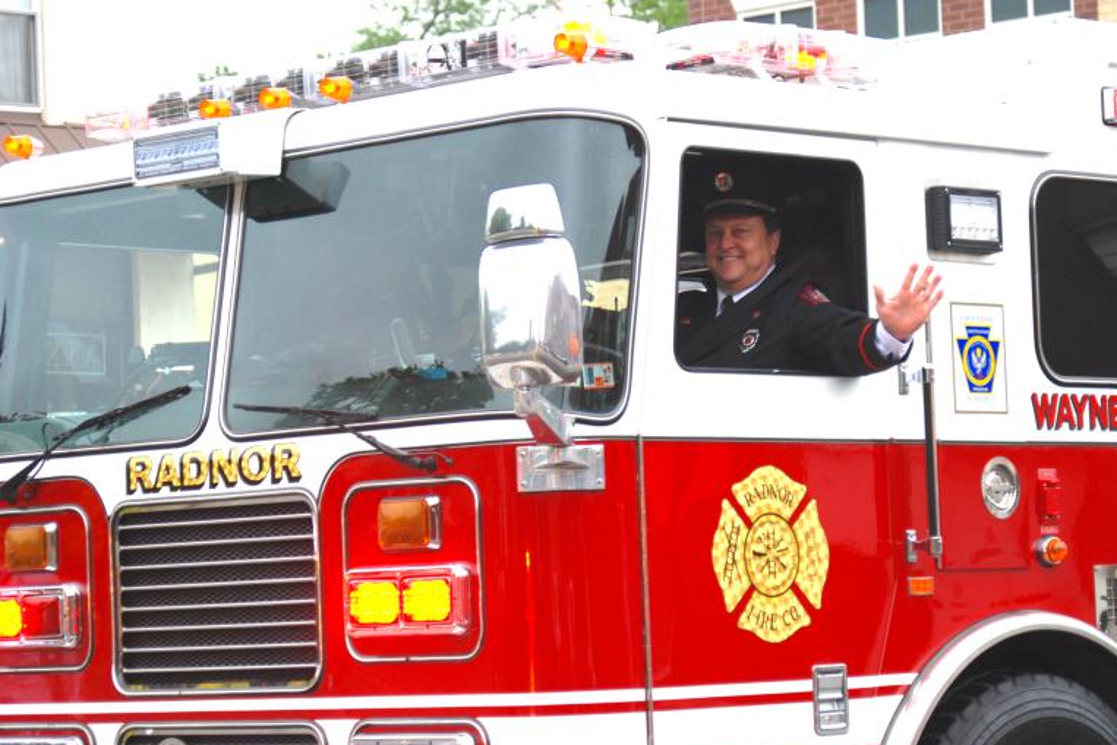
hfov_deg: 16.3
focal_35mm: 126
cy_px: 381
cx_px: 572
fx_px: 3910
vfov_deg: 10.9
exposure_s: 1/125
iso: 250
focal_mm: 80
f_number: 5.6
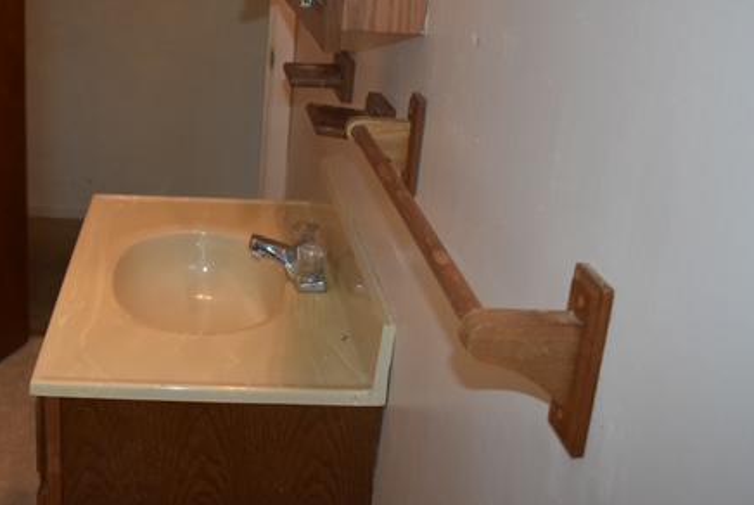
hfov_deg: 43.4
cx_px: 216
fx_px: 923
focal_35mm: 44
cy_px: 145
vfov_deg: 30.2
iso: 900
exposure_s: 1/125
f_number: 3.8
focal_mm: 20
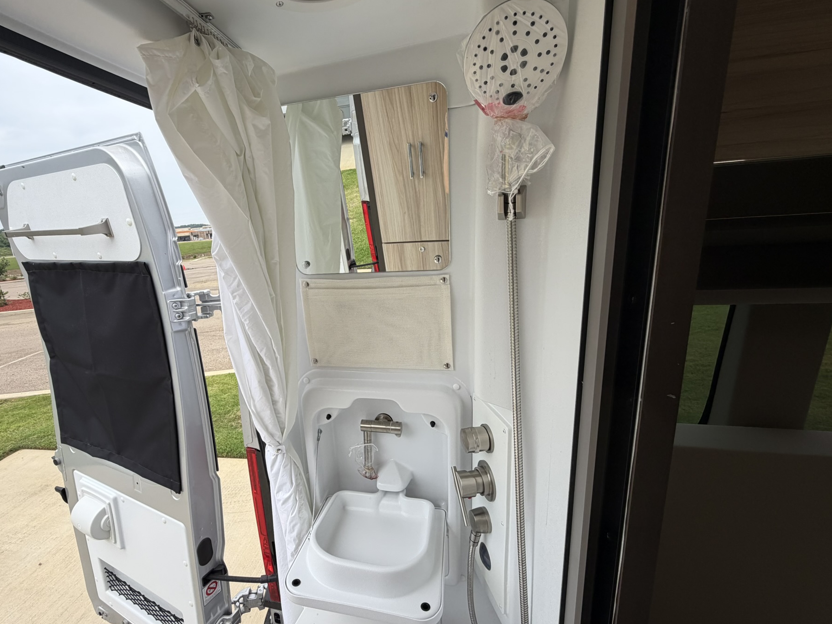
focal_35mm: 16
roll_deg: +6.6
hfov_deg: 94.0
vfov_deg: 78.1
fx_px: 385
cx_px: 361
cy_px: 314
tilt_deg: -12.0
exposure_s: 1/638
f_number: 2.2
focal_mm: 2.22
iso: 40
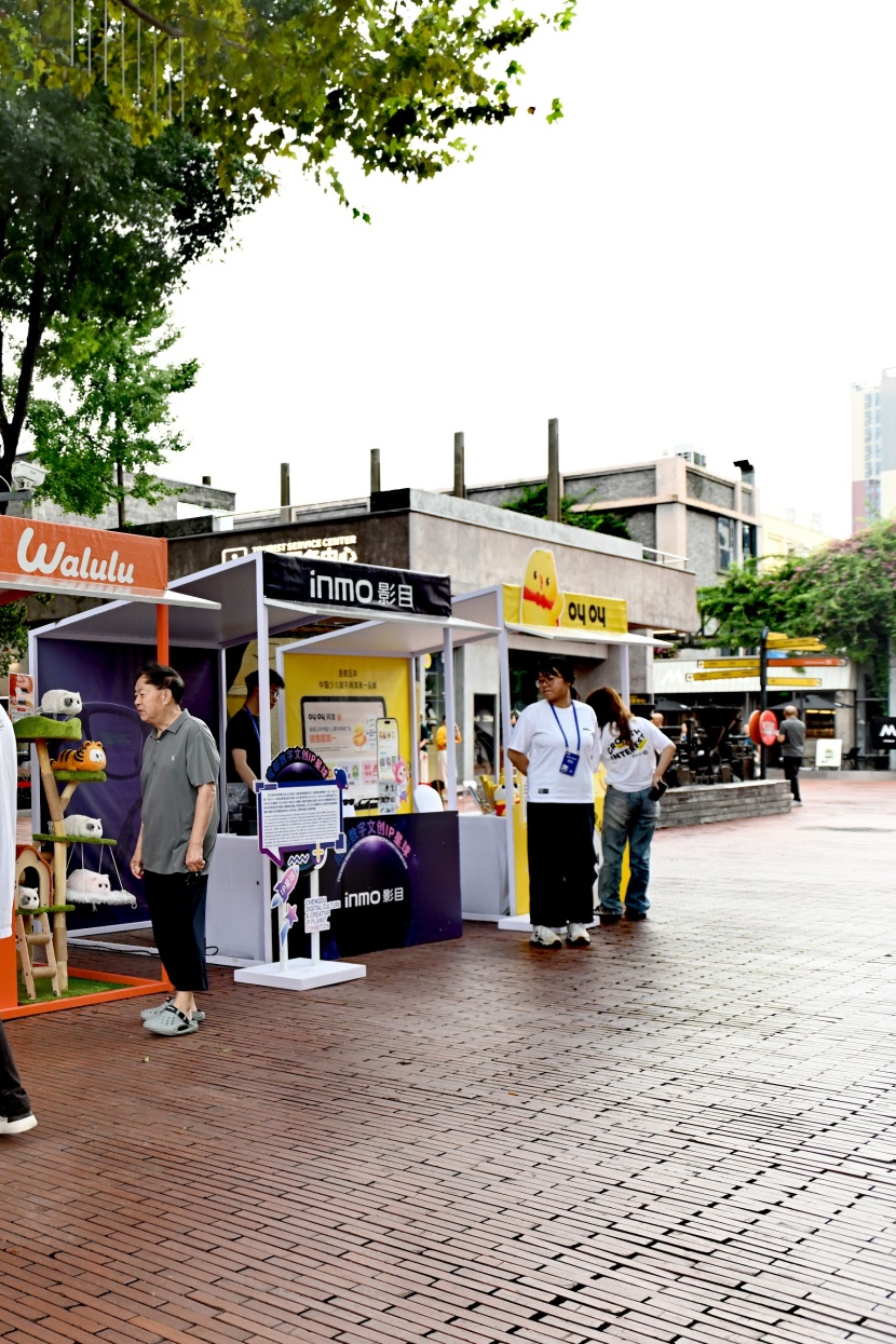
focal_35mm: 37
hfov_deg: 31.1
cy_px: 683
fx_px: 1381
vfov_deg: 51.9
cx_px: -139
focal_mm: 24
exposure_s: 1/400
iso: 500
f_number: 4
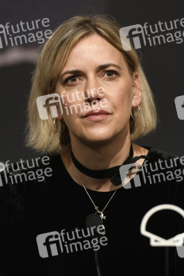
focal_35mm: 200
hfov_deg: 6.9
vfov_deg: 10.3
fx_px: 1536
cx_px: 92
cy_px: 138
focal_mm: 200
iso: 1600
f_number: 4
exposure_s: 1/320
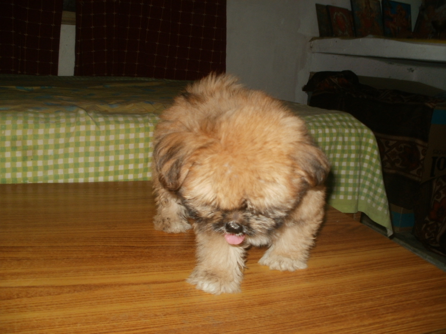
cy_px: 167
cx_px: 223
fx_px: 464
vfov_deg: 39.7
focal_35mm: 36
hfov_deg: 51.4
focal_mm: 6.3
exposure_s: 1/30
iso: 125
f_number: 3.5
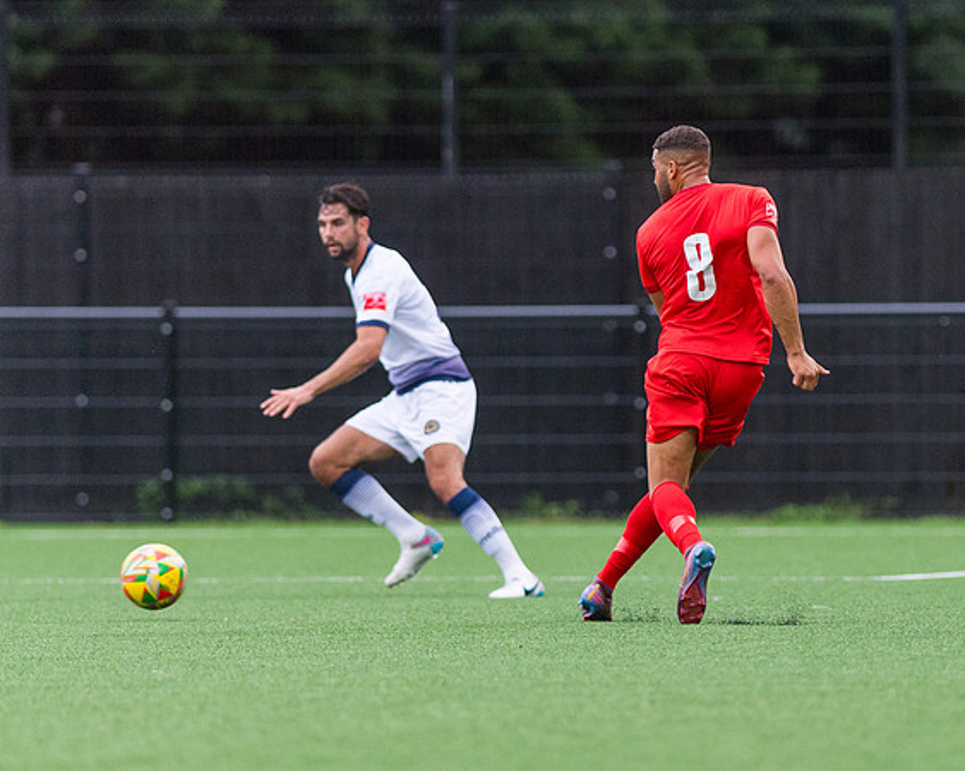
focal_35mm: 575
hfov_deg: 3.4
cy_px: 369
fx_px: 16411
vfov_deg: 2.7
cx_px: 645
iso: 1600
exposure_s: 1/1600
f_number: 2.8
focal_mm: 300
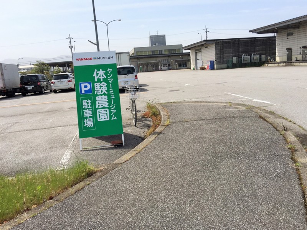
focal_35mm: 29
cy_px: 115
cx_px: 154
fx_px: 257
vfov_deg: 48.2
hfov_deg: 61.7
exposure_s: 1/1709
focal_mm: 4.15
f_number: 2.2
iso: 25
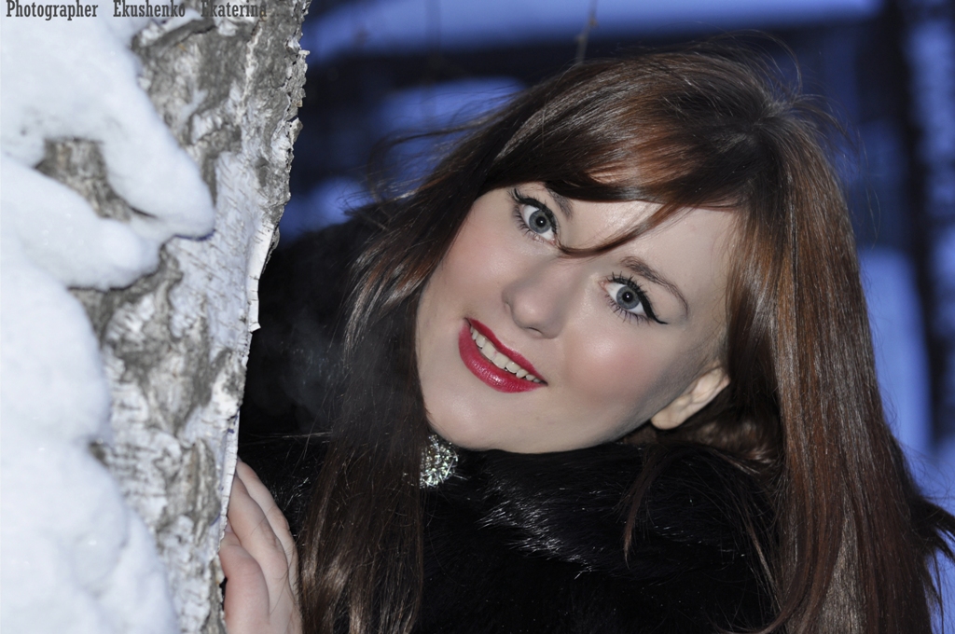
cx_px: 478
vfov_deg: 18.1
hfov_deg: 27.0
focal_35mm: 75
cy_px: 317
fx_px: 1987
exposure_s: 1/60
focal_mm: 50
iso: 200
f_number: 2.8
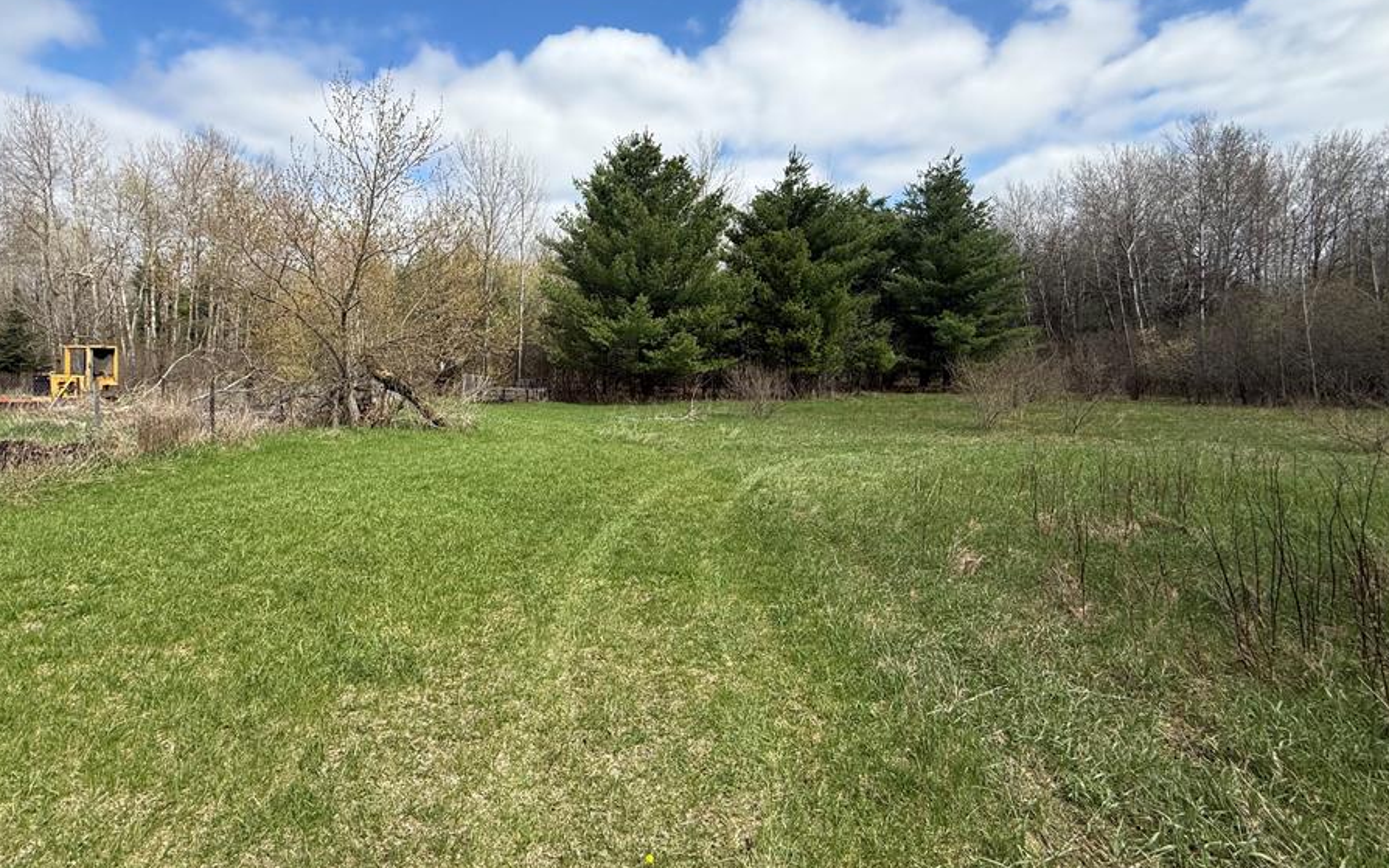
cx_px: 612
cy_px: 352
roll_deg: +2.1
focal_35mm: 17
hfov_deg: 93.9
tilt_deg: +1.0
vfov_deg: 67.4
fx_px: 644
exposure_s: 1/1901
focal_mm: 2.22
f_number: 2.2
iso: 50
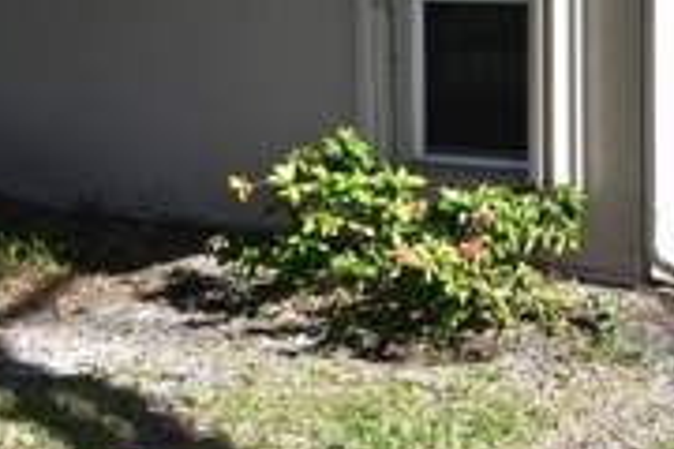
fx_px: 1348
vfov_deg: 18.3
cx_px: 798
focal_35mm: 72
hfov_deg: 25.4
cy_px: -37
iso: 100
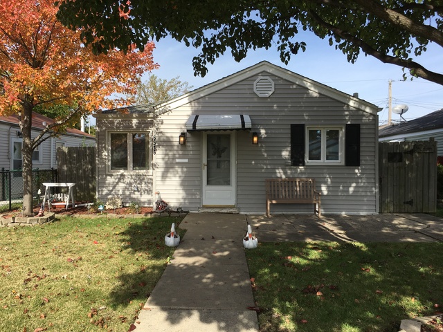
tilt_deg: +0.7
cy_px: 166
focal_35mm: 29
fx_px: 371
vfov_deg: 48.2
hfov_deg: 61.7
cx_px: 222
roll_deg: -0.8
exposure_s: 1/1425
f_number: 2.2
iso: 25
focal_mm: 4.15
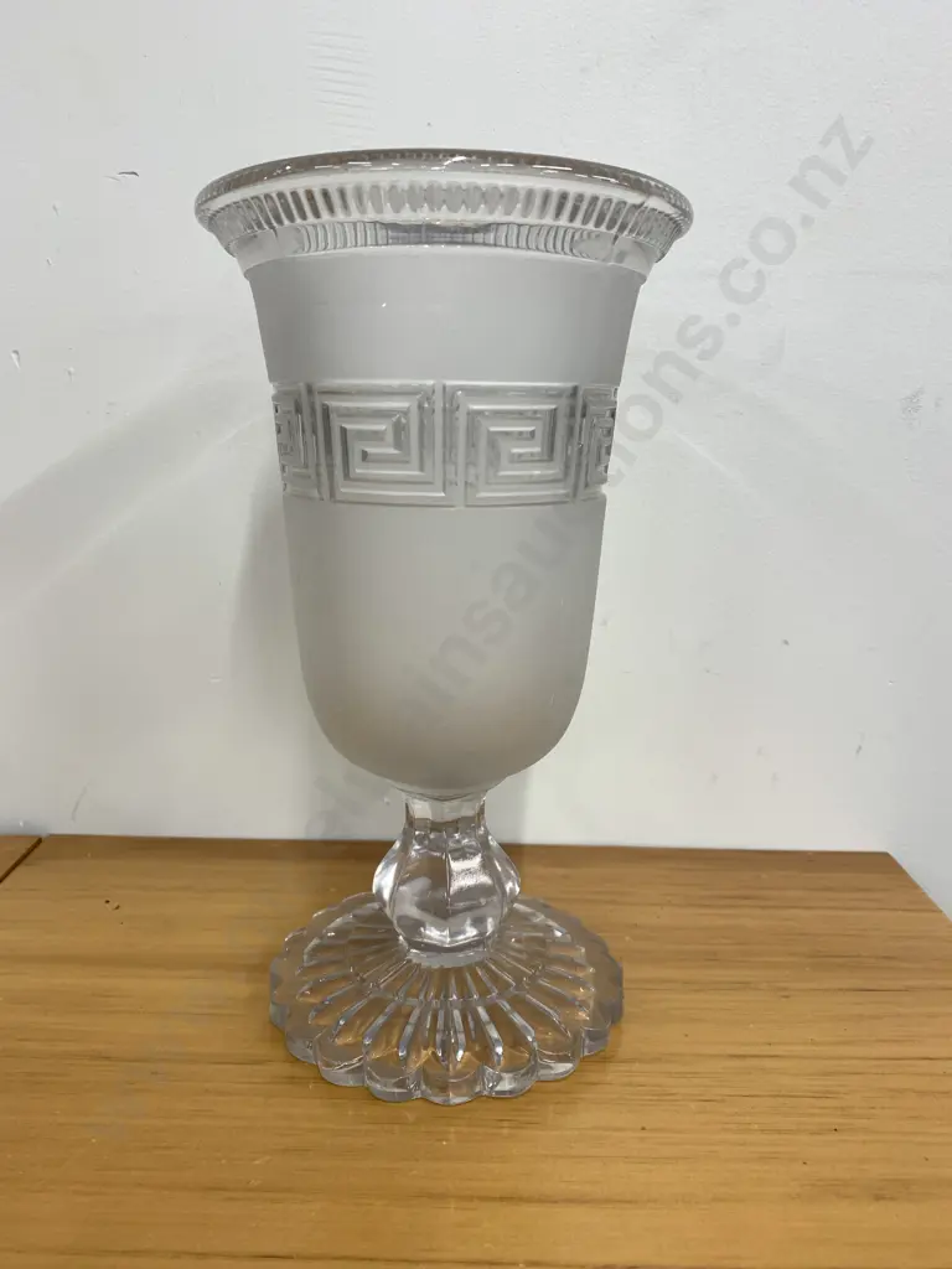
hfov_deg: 53.1
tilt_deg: -13.3
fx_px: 953
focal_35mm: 26
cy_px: 634
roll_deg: -0.8
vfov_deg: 67.3
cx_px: 476
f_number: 1.8
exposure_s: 1/50
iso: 50
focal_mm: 4.25
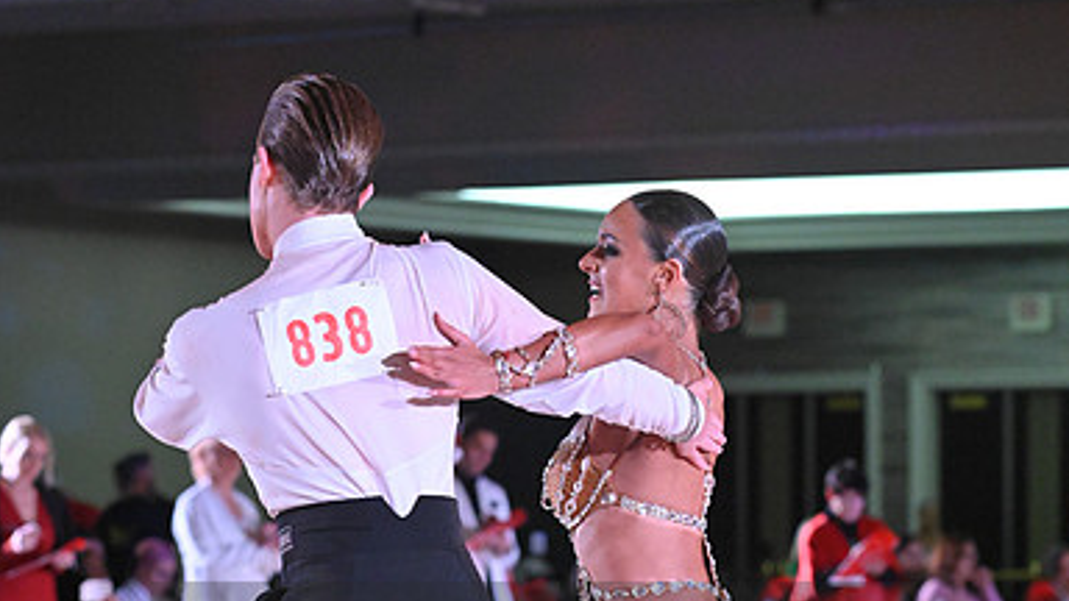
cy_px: 676
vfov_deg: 5.9
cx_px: 536
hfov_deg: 10.5
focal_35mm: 206
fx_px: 5839
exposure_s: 1/400
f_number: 5.6
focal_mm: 130
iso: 6400
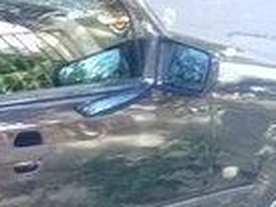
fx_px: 1189
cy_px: 278
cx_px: -359
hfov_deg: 11.3
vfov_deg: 9.8
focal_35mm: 149
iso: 100
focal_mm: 3.3
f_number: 2.2
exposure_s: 1/40
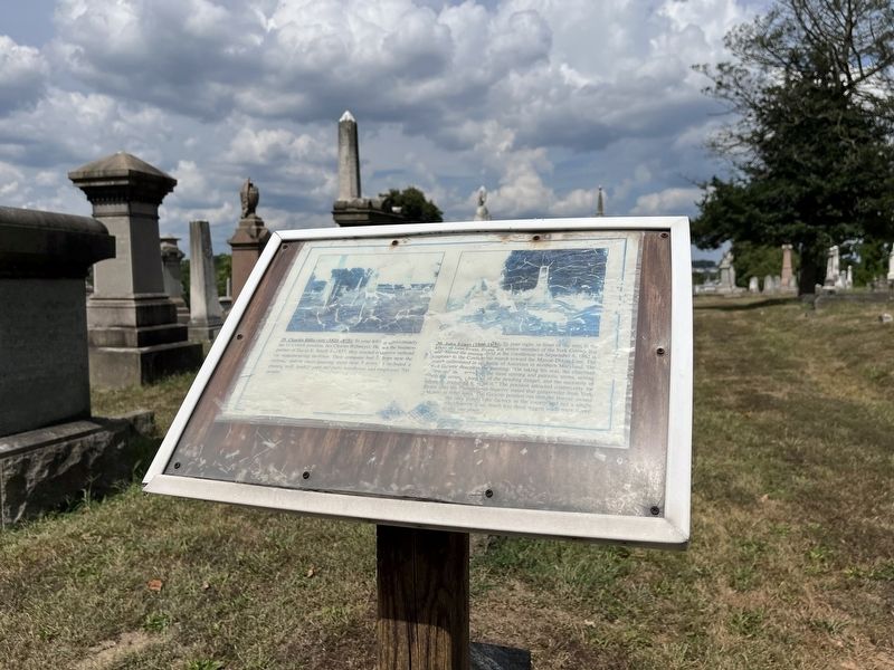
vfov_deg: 53.1
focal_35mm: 26
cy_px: 335
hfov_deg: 67.3
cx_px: 447
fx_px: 671
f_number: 1.6
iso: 50
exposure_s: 1/13333
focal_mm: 5.1
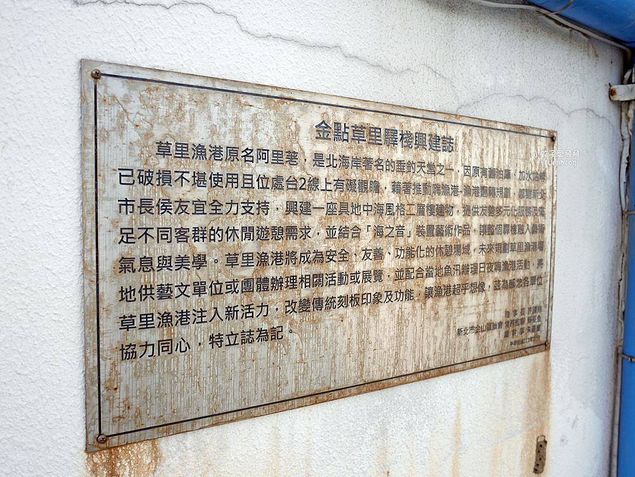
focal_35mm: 28
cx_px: 318
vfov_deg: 49.8
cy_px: 238
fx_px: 514
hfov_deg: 63.4
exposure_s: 1/640
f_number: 3.2
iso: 200
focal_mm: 14
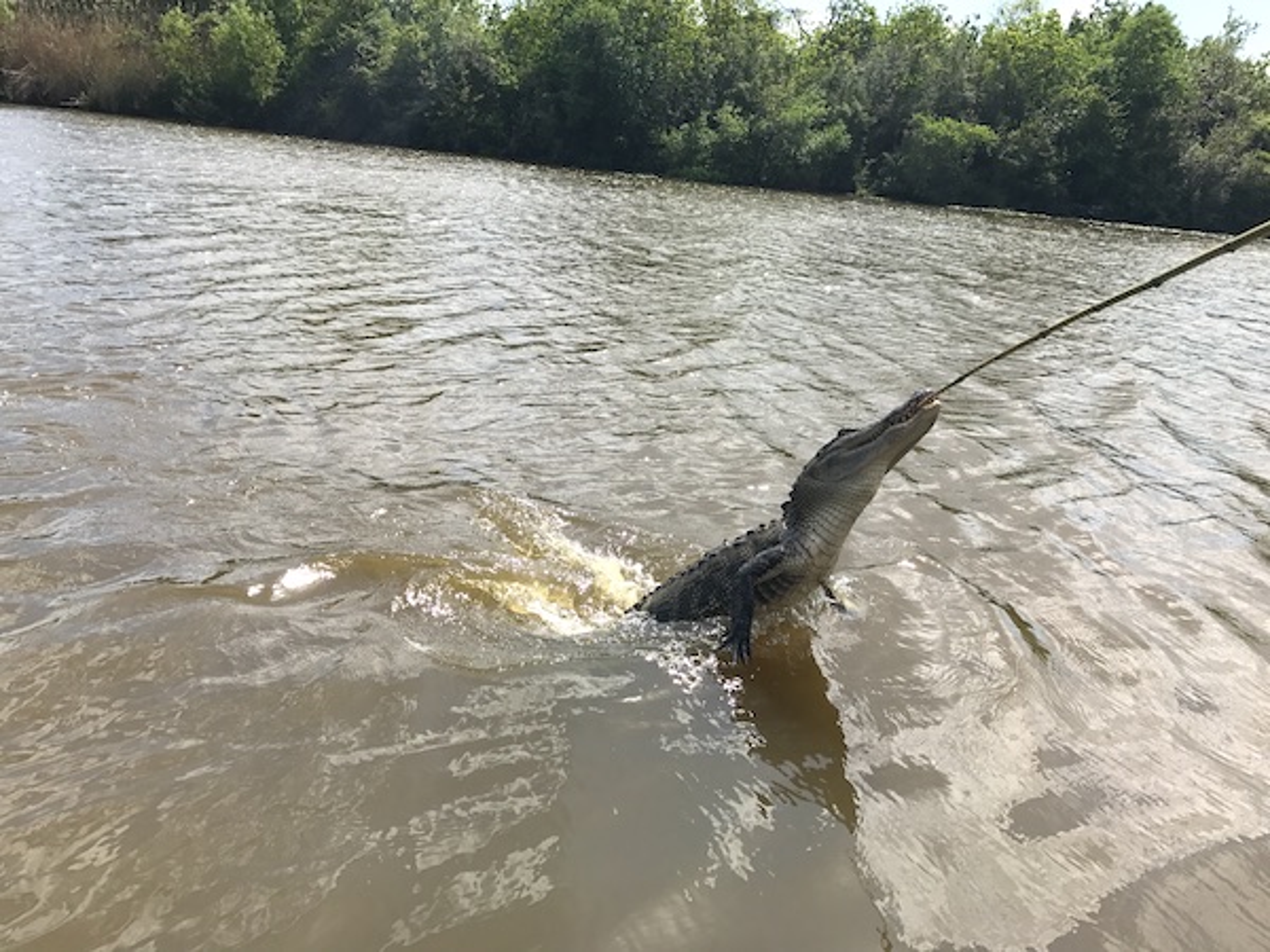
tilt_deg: -17.8
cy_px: 476
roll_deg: -6.1
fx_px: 1027
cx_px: 635
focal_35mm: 28
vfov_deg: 49.7
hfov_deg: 63.4
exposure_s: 1/2591
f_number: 1.8
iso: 20
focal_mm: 3.99
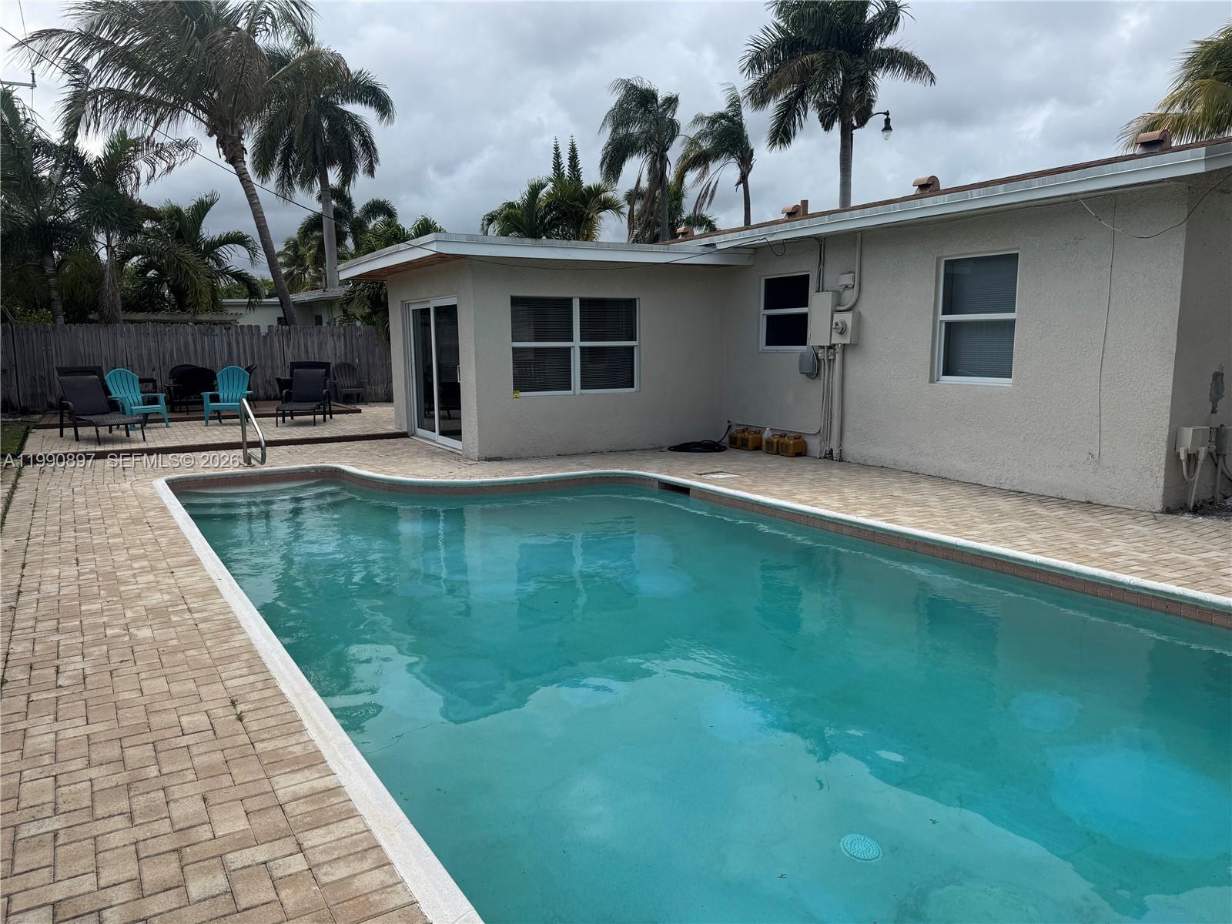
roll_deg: +0.2
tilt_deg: -8.1
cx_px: 616
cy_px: 462
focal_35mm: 24
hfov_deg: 71.6
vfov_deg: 56.8
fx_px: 854
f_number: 1.78
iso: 80
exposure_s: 1/3802
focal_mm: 6.76
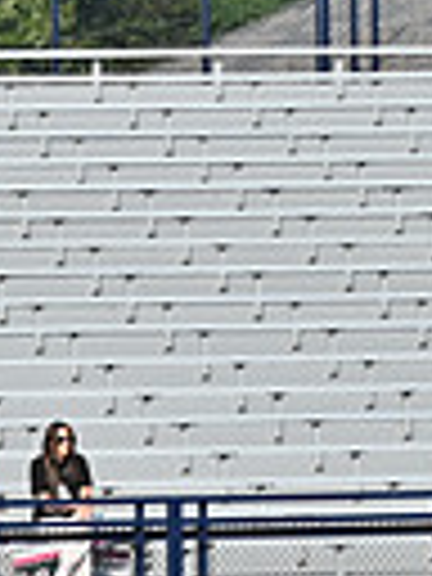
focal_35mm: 812
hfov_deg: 1.8
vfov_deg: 2.4
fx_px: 13511
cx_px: 234
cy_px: 803
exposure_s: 1/640
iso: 100
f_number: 5.6
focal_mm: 125
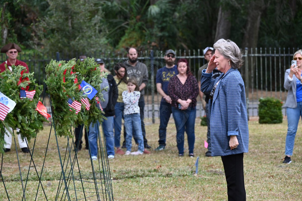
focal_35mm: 151
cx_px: 151
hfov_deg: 13.6
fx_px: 1267
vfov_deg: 9.1
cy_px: 101
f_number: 7.1
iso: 500
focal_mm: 150
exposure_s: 1/250
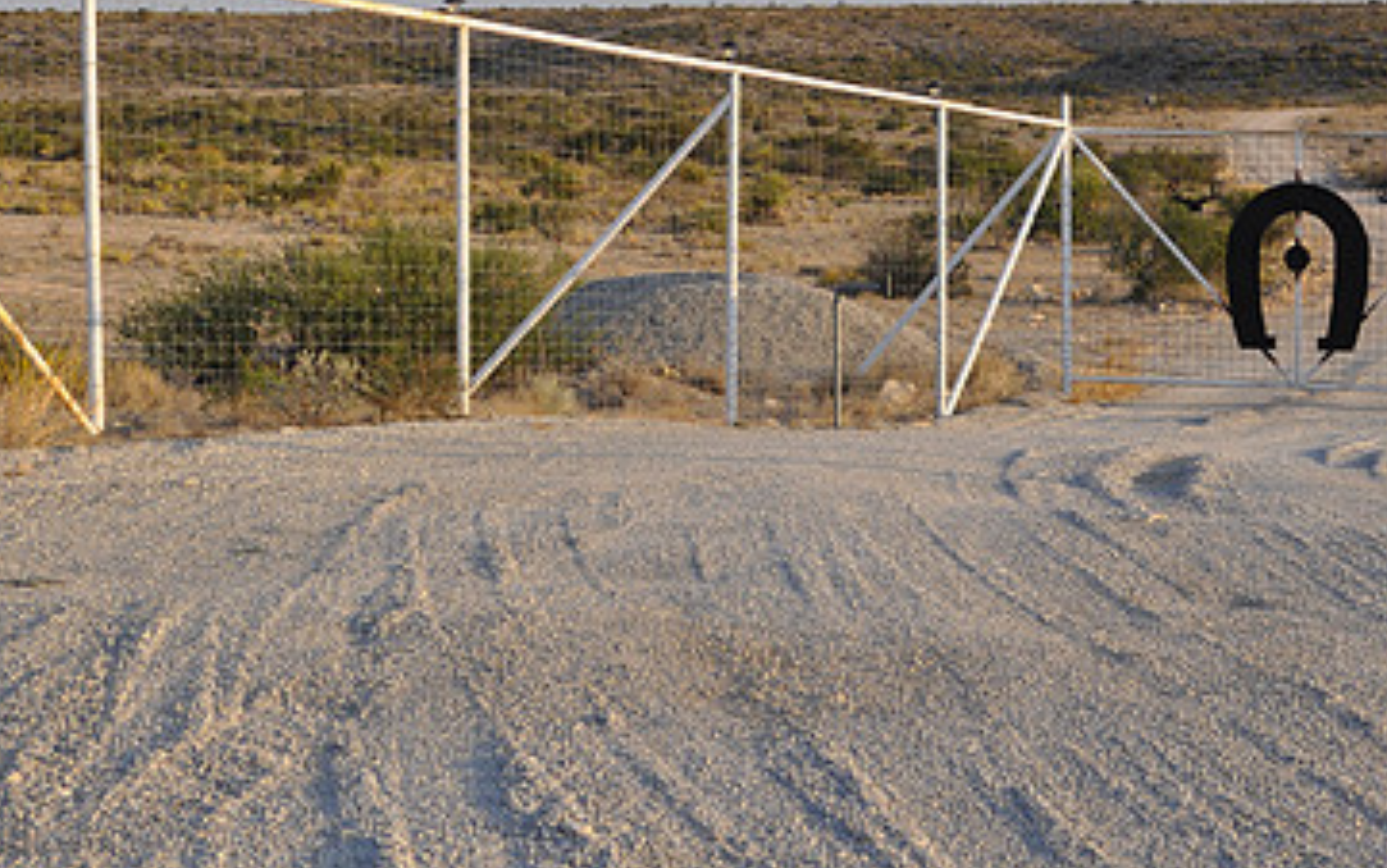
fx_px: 3245
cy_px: 152
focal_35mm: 86
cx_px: 503
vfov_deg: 15.1
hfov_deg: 24.0
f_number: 5.6
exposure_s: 1/125
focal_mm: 35
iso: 200
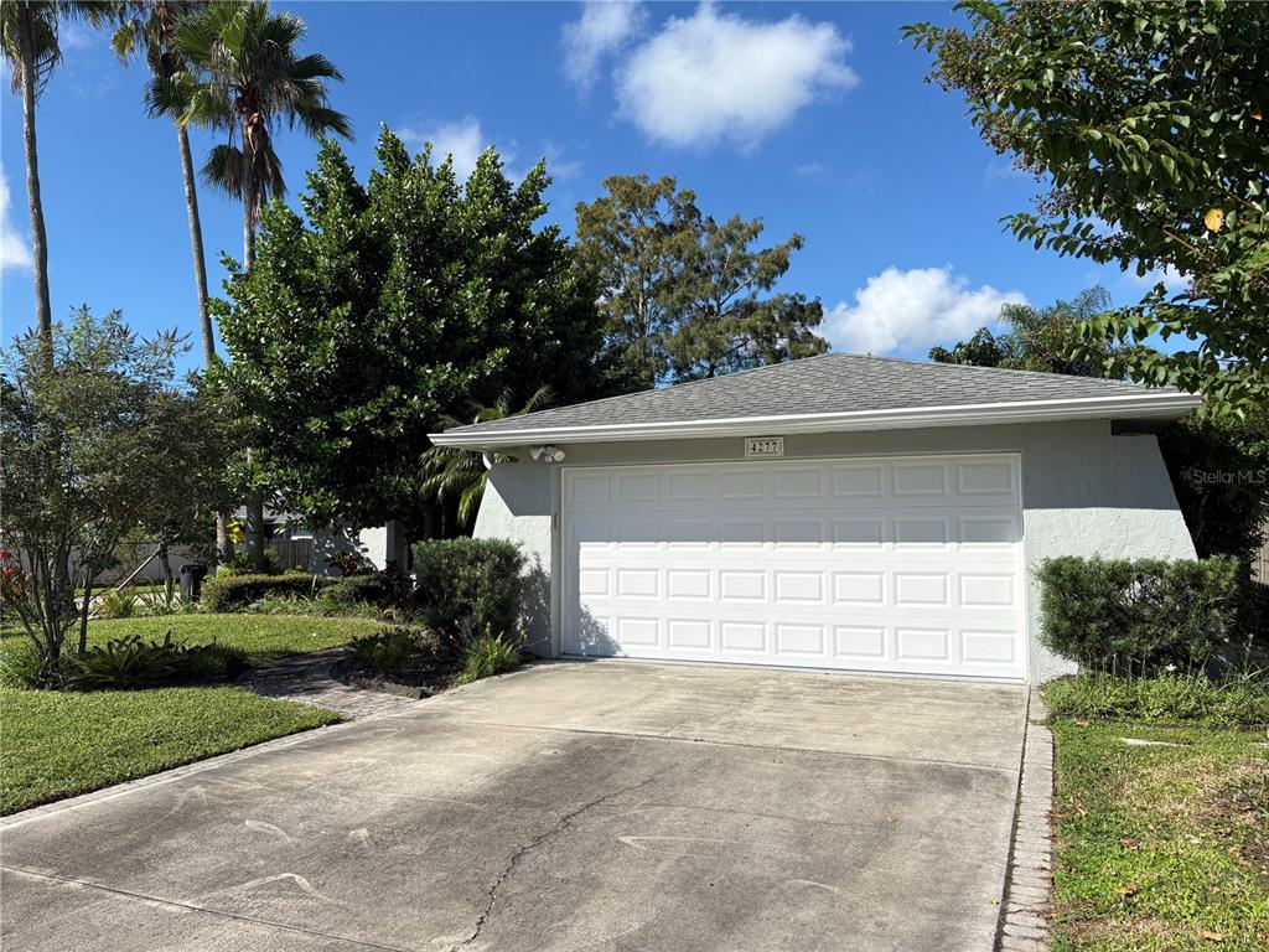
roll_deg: +1.0
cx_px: 634
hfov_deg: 67.3
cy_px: 476
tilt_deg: +3.0
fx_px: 953
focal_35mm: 26
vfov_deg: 53.1
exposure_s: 1/4329
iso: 50
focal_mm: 5.96
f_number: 1.6
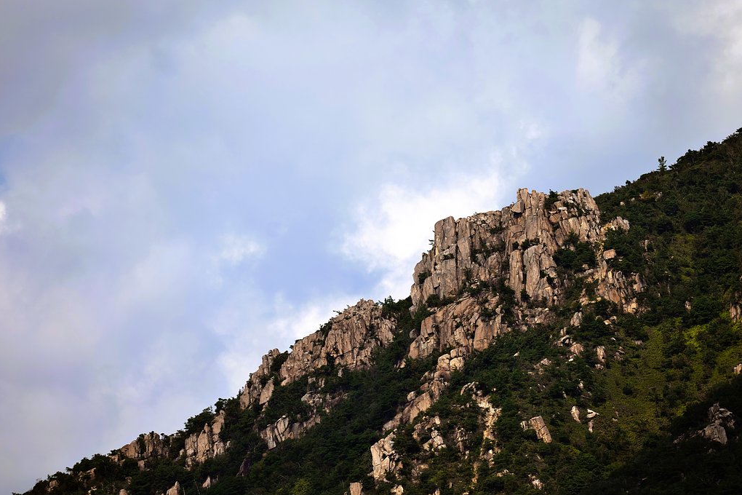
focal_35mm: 277
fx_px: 5709
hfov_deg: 7.4
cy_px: 248
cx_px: 370
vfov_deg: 5.0
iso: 100
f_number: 6.2
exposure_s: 1/400
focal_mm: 276
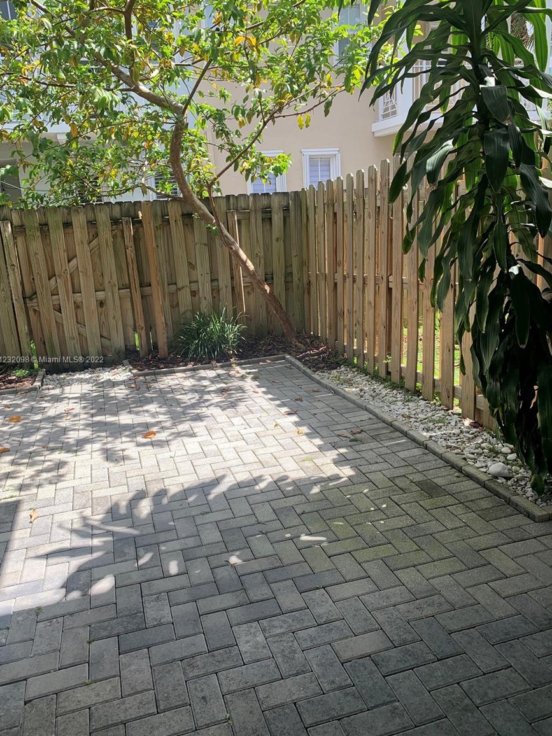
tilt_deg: -14.4
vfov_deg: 65.3
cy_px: 360
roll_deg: +4.9
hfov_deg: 51.4
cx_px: 274
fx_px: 574
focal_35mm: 27
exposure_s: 1/510
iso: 25
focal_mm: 4.25
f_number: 1.8
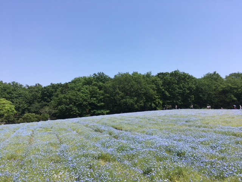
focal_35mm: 29
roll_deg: -0.6
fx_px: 203
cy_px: 91
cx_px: 121
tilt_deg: +9.1
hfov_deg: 61.7
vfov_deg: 48.2
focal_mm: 4.15
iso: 25
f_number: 2.2
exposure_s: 1/1374
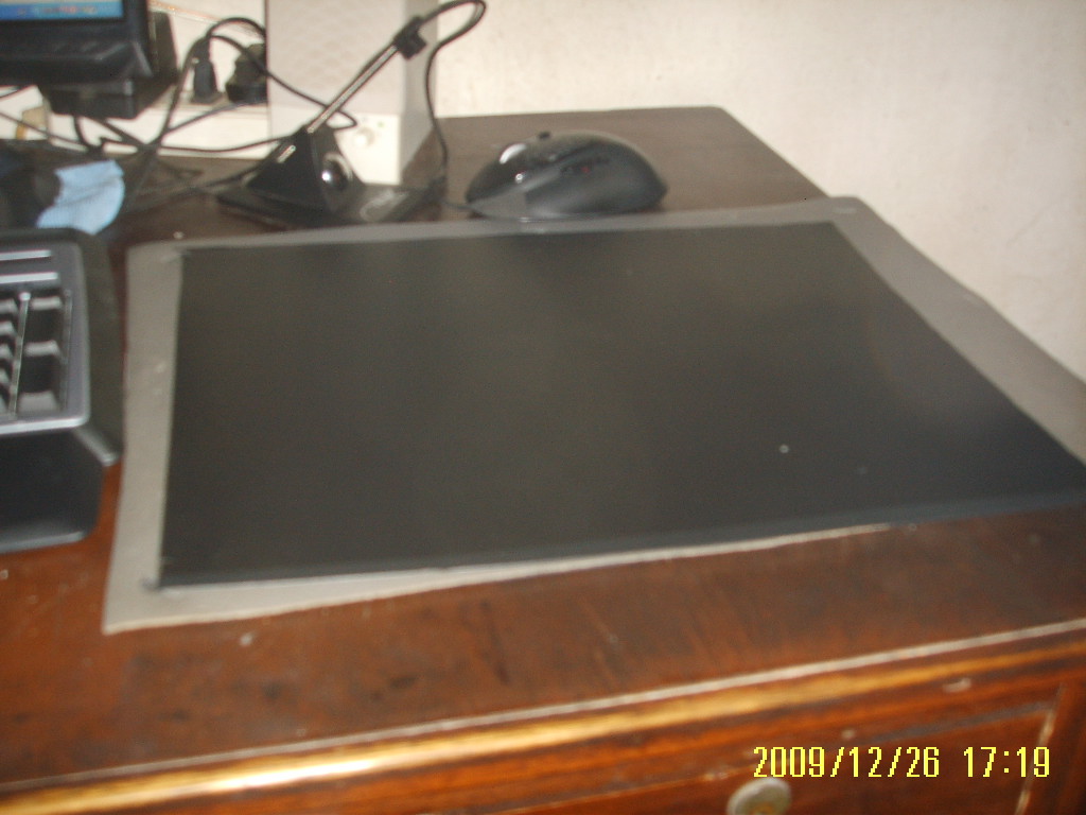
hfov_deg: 47.9
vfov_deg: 36.8
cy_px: 408
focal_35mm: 39
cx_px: 543
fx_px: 1224
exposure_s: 1/45
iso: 100
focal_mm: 6.6
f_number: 3.5
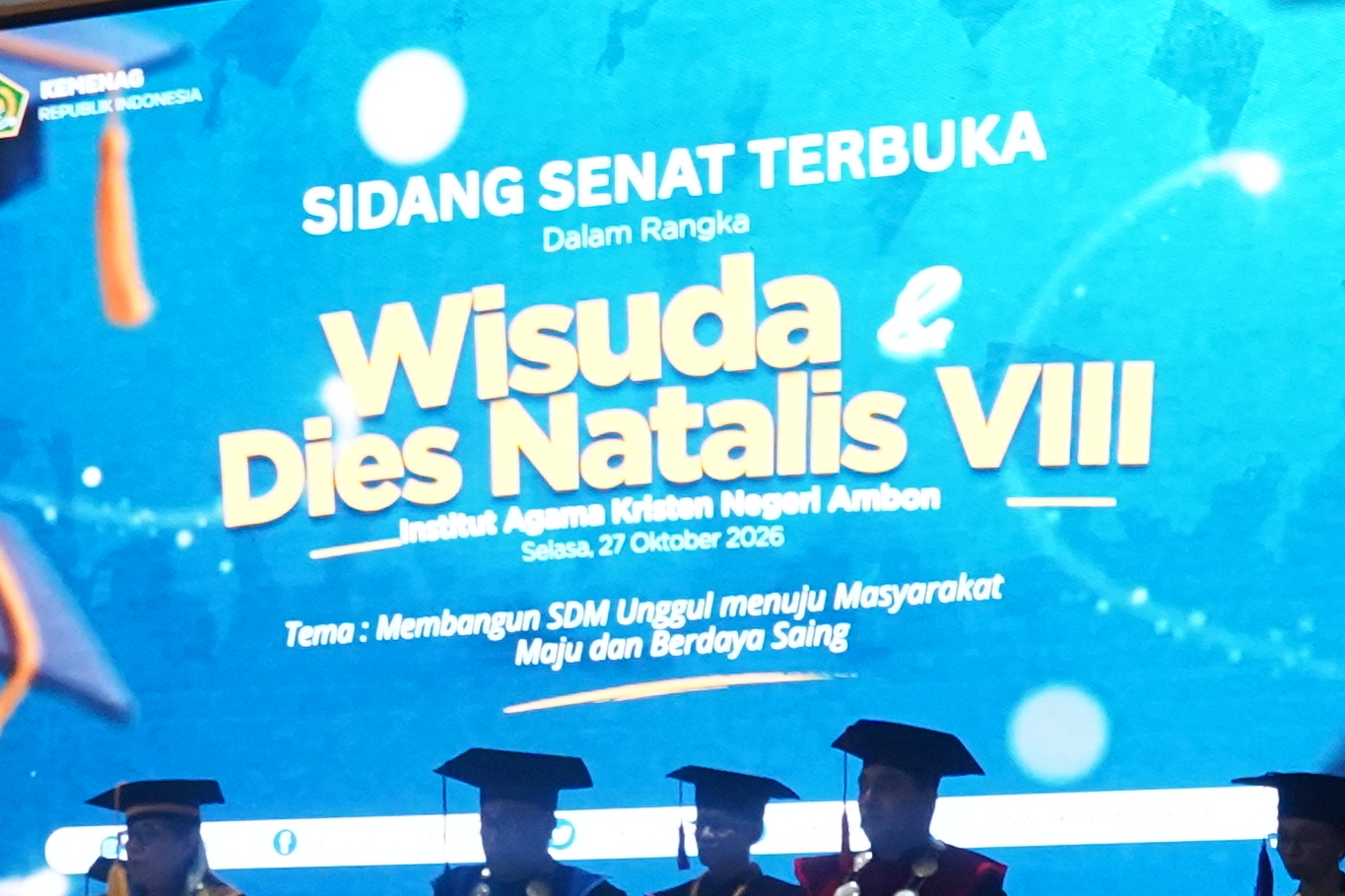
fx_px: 4632
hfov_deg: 16.5
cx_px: 413
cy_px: 1043
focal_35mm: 124
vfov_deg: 10.9
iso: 3200
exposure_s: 1/160
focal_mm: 29
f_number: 4
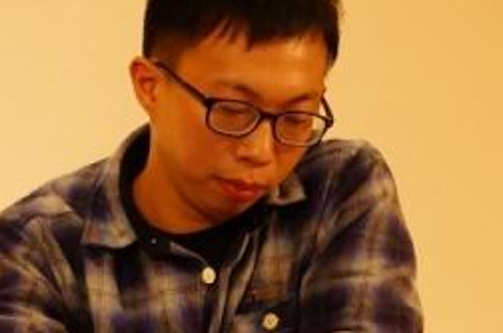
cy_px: 571
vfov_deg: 2.3
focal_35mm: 604
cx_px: -257
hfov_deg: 3.4
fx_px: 8424
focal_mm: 99
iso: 1600
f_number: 5.6
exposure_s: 1/30
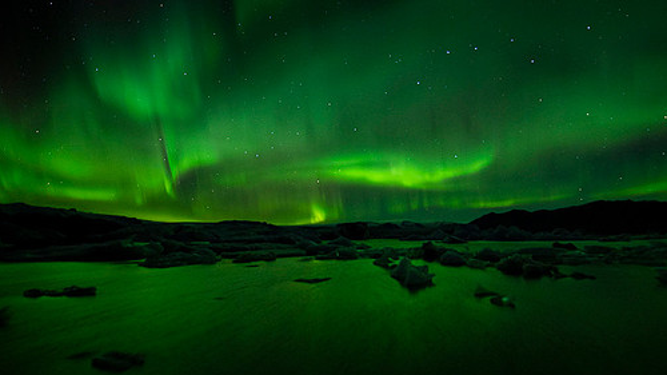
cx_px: 386
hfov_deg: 95.2
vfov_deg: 63.8
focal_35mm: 17
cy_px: 204
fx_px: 301
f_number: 2.8
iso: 800
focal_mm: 14
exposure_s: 5
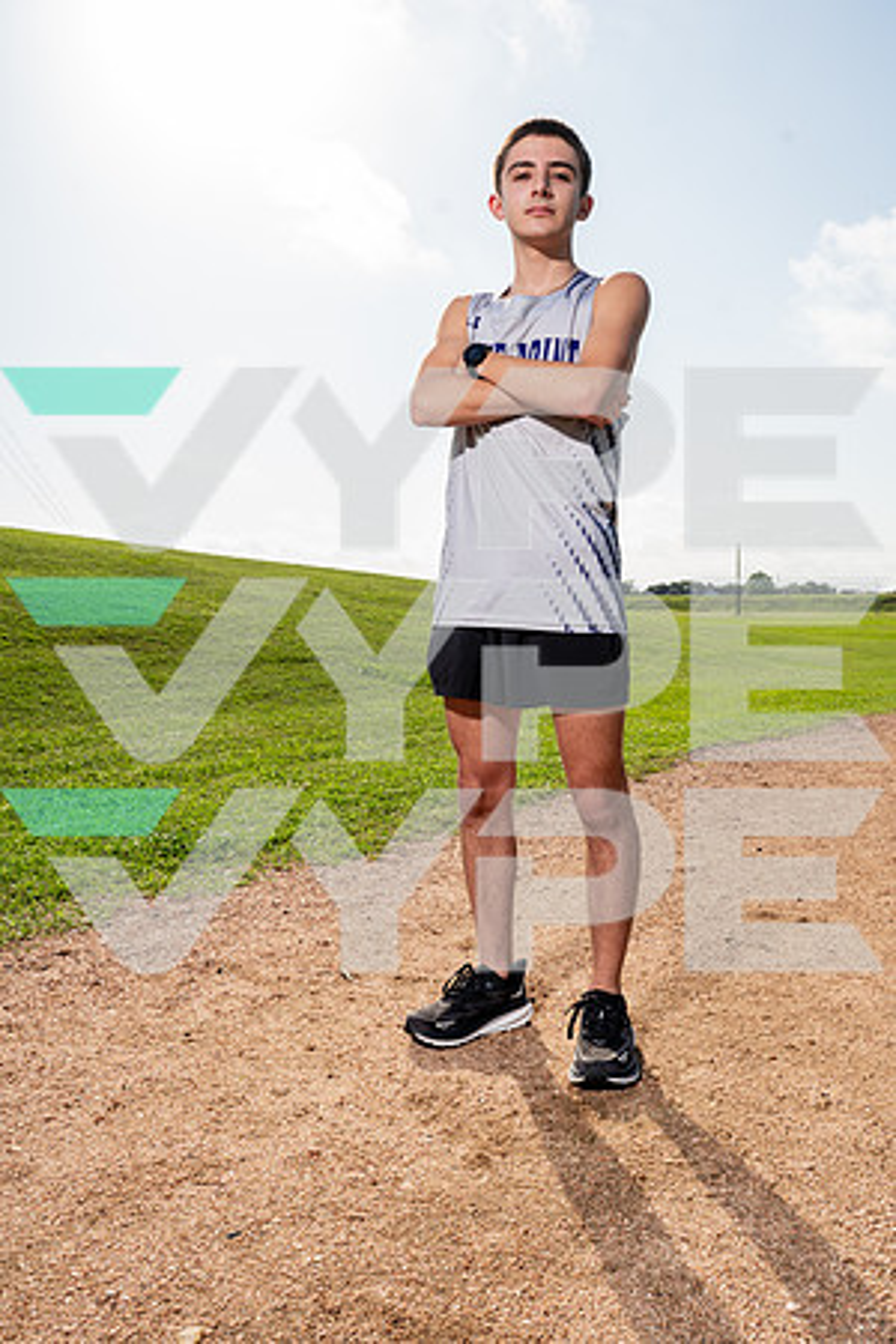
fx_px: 1045
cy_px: 672
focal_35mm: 28
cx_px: 448
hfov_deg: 46.4
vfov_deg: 65.5
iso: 100
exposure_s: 1/250
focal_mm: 28
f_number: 8
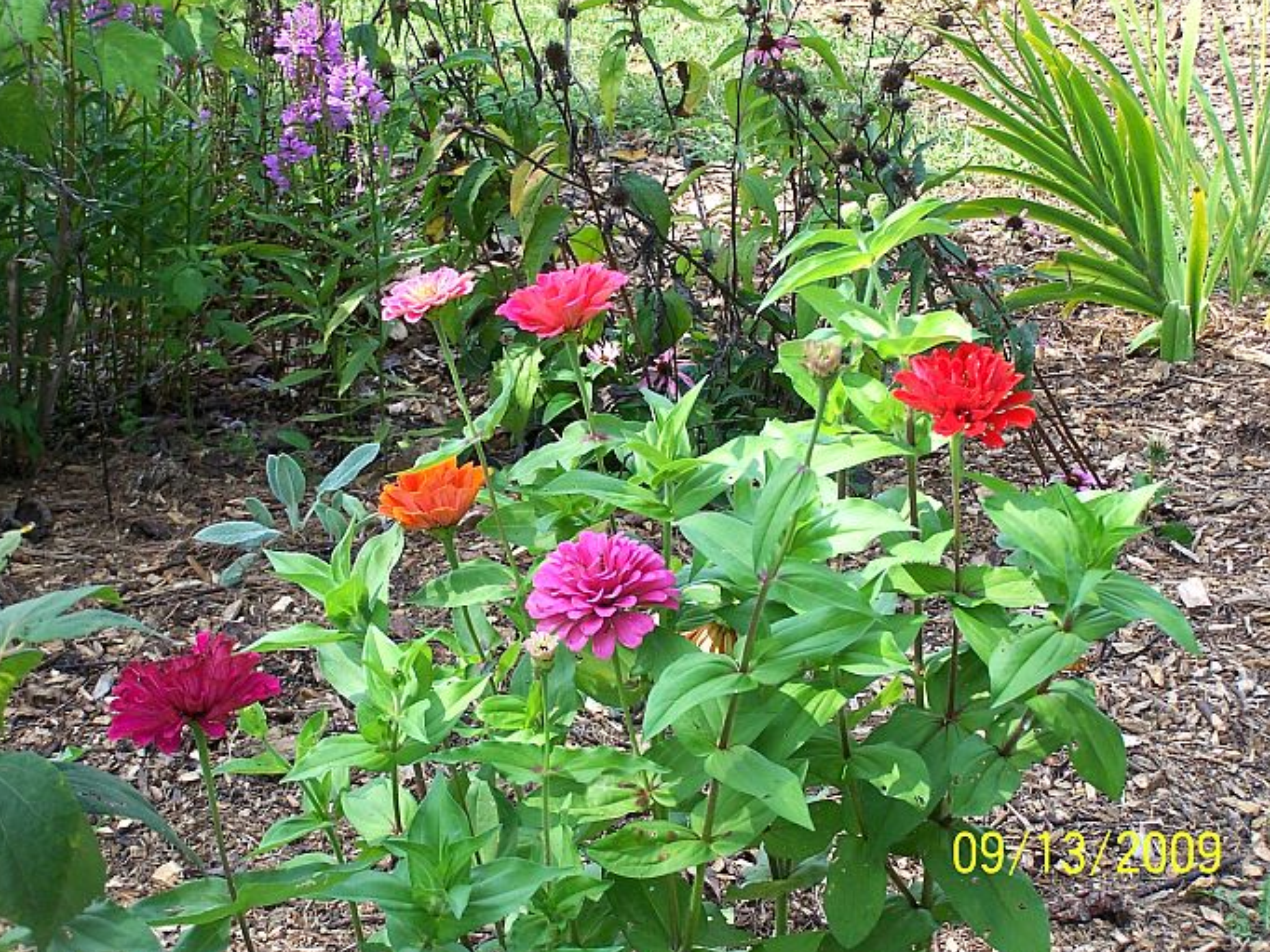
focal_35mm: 77
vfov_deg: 19.1
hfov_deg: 25.3
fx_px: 2824
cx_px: 644
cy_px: 485
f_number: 3.2
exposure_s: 1/350
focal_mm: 12.4
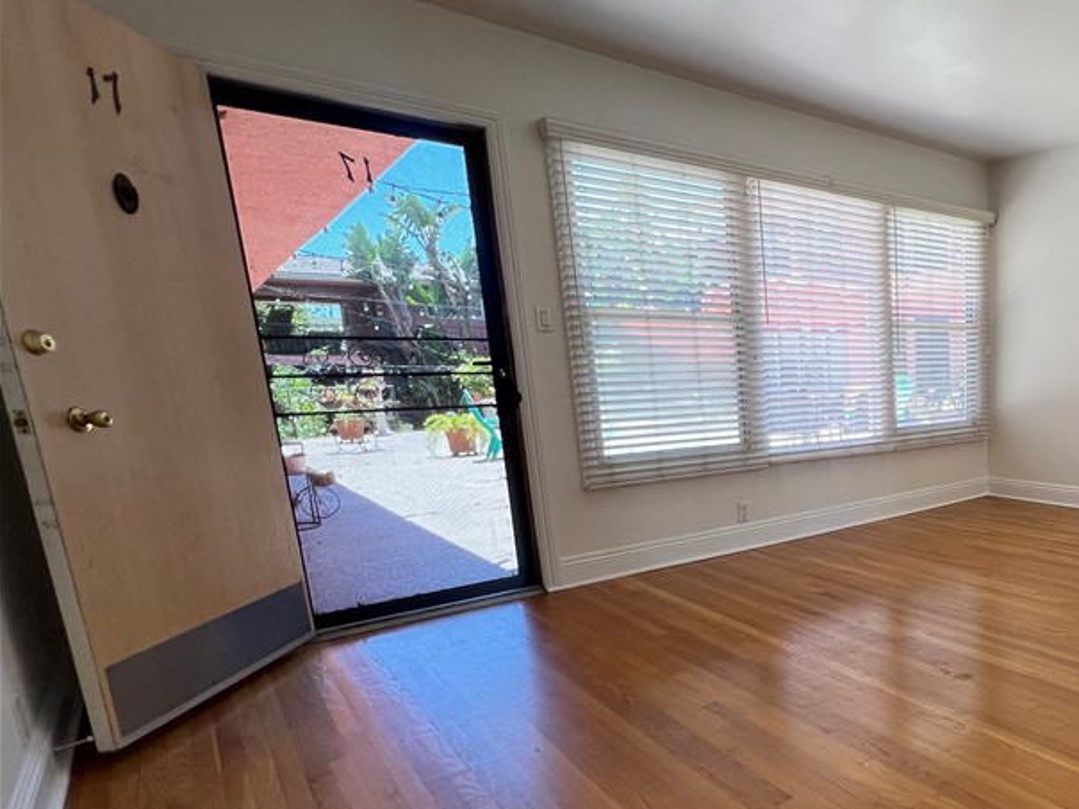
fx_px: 686
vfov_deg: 60.0
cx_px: 911
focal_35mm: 22
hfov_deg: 66.8
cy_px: 522
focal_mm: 1.57
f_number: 1.8
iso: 100
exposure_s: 1/120
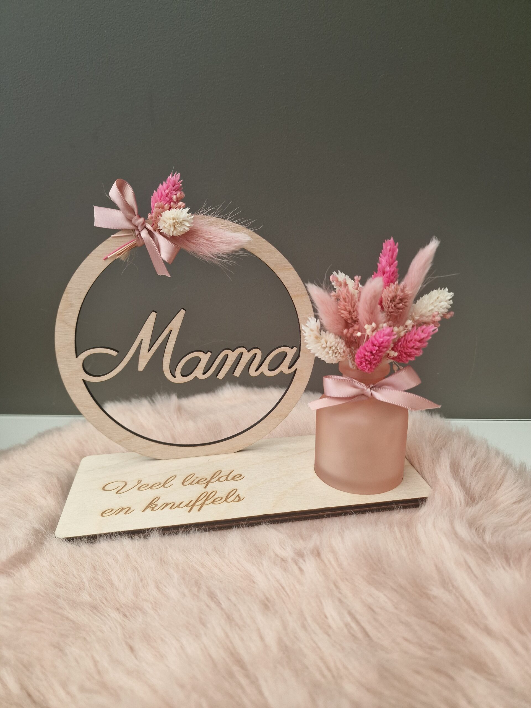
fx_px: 470
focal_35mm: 23
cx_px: 266
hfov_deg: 58.9
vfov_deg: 73.9
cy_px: 354
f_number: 1.8
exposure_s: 1/100
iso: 50
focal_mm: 6.4
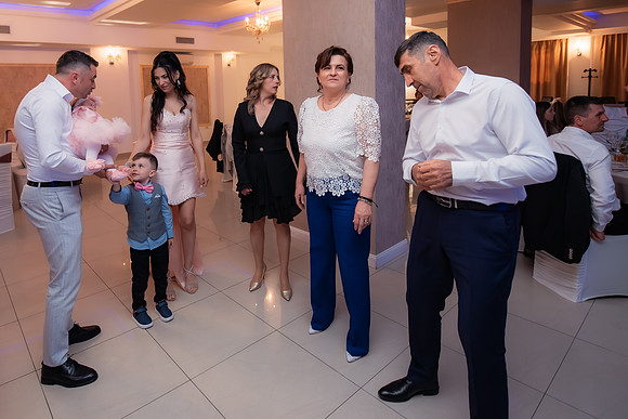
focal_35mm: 21
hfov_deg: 80.0
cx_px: 253
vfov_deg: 57.3
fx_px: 369
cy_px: 124
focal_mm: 15
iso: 1600
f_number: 2.8
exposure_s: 1/200
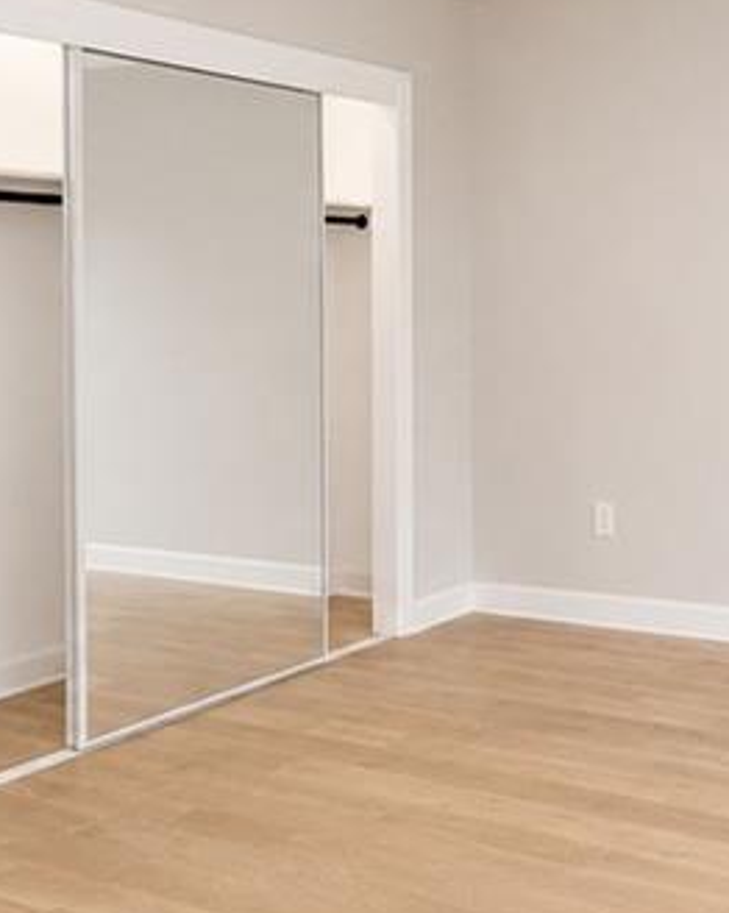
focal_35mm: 44
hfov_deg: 30.7
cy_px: 342
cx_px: 787
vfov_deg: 41.7
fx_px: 1188
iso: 1600
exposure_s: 1/80
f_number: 9
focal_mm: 10
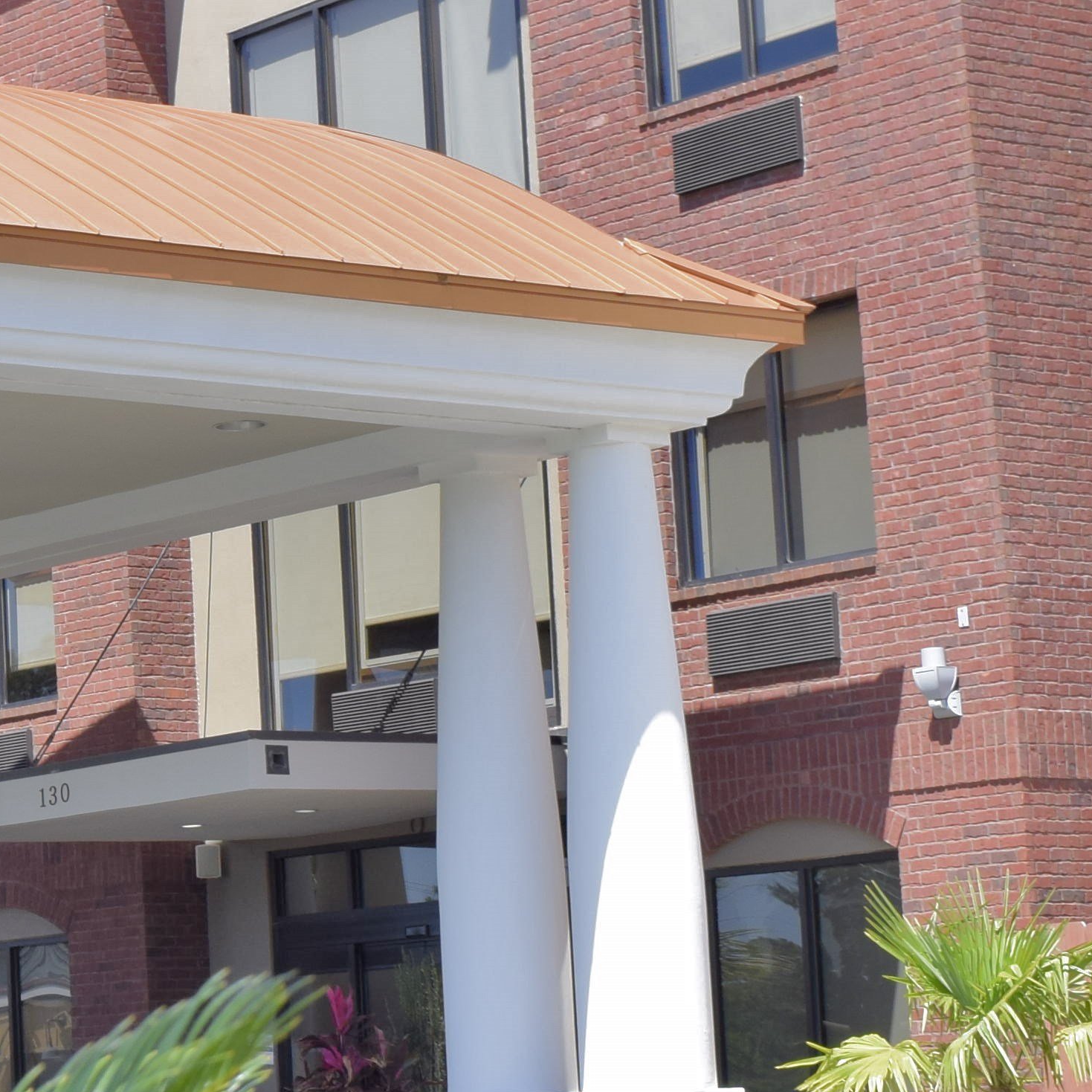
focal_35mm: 125
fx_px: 4461
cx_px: -558
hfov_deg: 13.2
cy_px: 547
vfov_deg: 14.0
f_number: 8
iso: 250
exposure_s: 1/250
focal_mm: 24
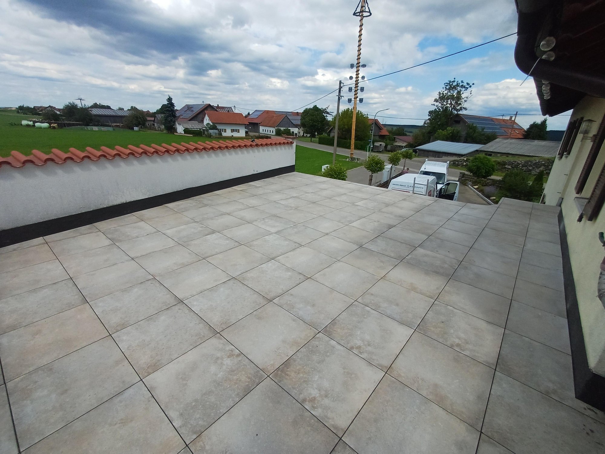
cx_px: 302
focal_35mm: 16
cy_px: 227
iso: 40
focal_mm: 1.64
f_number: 2.2
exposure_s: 1/1311
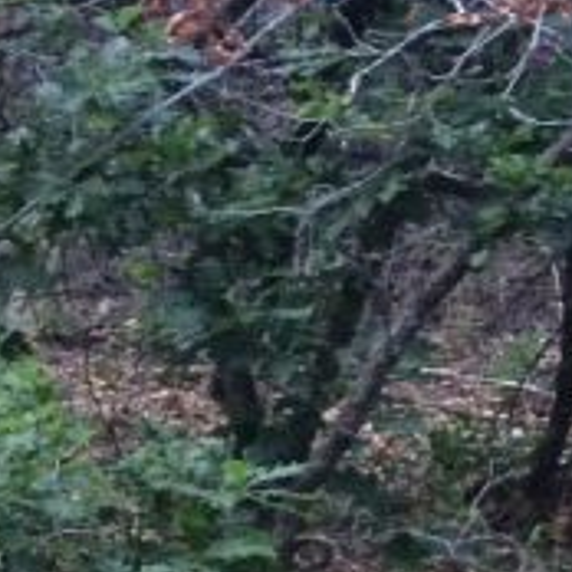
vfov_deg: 14.1
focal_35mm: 118
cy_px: 789
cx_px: -700
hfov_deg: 12.4
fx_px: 2206
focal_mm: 4.15
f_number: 2.2
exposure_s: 1/30
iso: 64
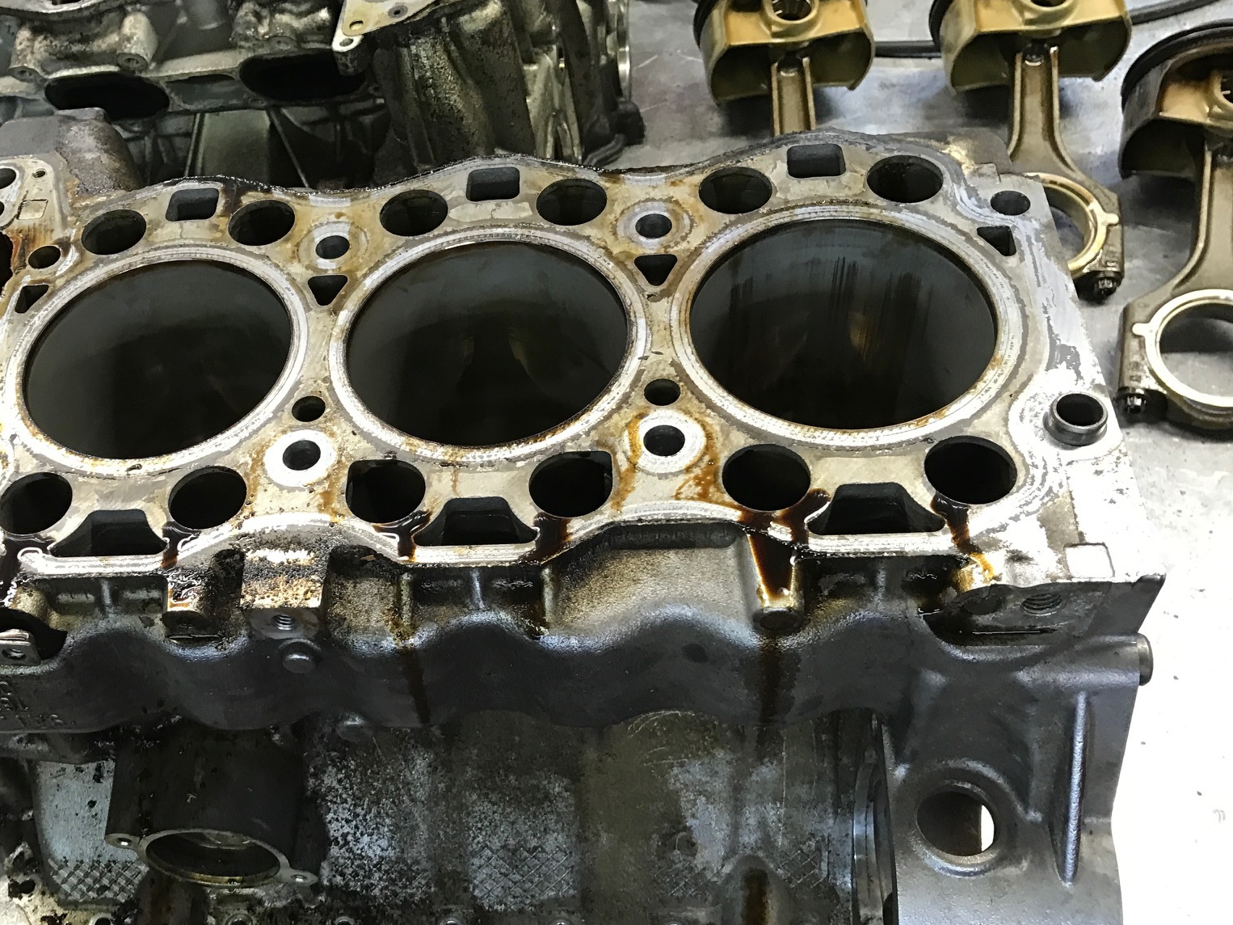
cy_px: 538
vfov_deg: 38.6
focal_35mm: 37
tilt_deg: -53.2
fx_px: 1318
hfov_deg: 49.4
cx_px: 429
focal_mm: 3.99
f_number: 1.8
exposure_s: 1/17
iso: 40
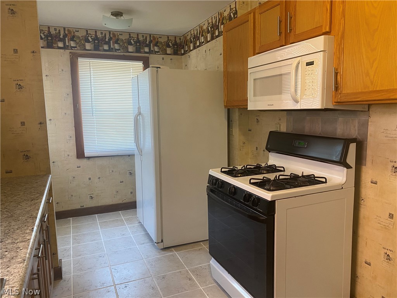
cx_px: 198
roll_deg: +1.0
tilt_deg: -8.8
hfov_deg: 67.3
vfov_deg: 53.1
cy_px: 149
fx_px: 298
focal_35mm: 26
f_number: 1.8
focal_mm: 4.25
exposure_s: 1/60
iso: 125
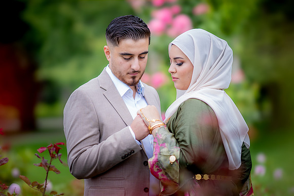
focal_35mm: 127
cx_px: 147
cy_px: 98
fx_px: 1037
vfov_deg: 10.8
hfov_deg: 16.1
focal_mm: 85
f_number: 1.4
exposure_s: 1/1600
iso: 100
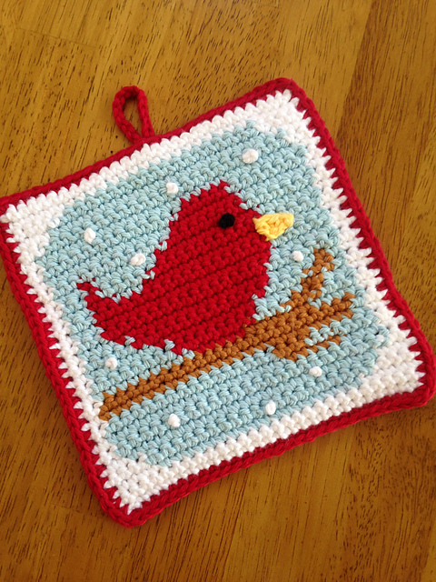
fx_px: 554
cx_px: 218
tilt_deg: -83.5
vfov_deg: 55.4
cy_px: 291
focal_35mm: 33
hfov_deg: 42.9
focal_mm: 4.12
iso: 50
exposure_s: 1/20
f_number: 2.4
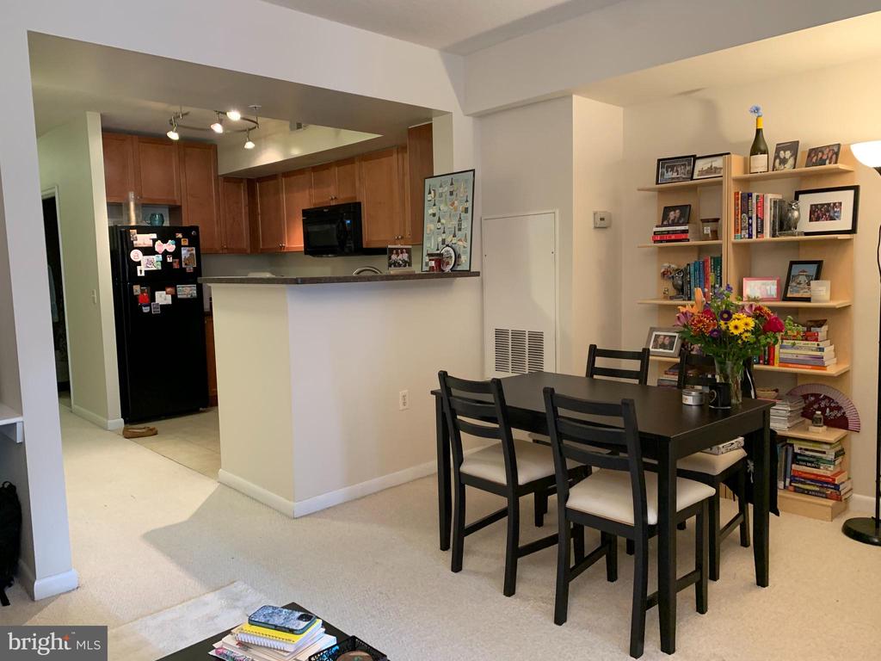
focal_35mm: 26
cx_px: 440
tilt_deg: -4.3
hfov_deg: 67.3
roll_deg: +1.9
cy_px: 330
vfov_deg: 53.1
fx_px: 662
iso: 250
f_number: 1.8
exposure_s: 1/60
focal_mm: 4.25
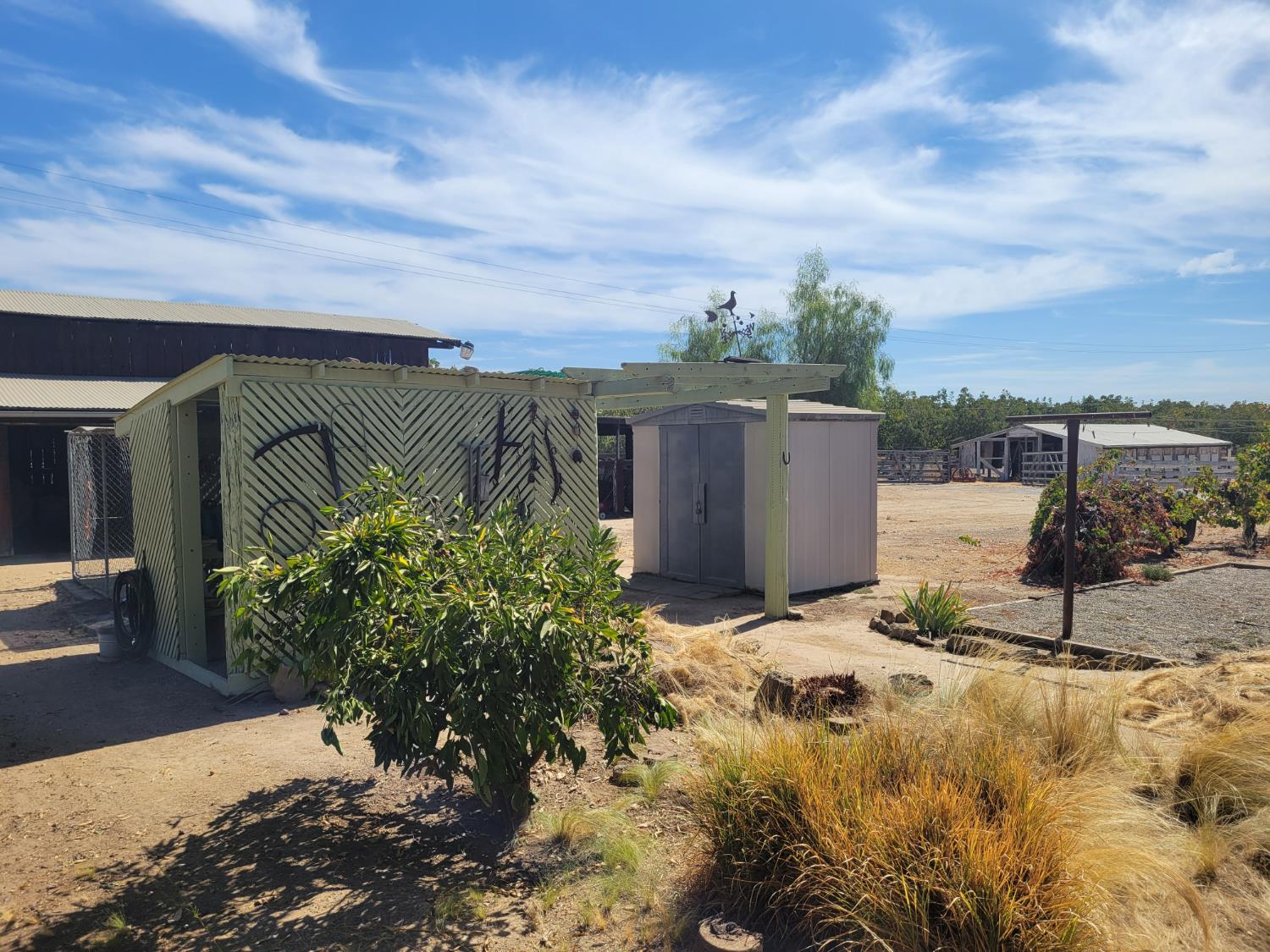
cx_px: 635
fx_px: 954
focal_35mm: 26
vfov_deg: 53.1
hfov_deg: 67.3
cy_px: 476
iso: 40
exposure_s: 1/3598
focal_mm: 5.4
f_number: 1.8
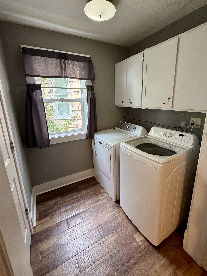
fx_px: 128
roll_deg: +0.9
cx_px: 110
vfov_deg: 94.4
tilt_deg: -13.9
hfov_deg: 78.0
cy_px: 130
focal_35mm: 16
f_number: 2.2
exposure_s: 1/120
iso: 200
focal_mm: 2.22
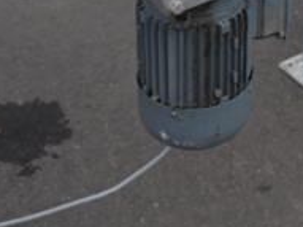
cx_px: 387
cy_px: -95
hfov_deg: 16.4
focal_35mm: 114
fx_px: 997
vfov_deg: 12.4
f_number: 4
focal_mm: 17
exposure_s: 1/800
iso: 100
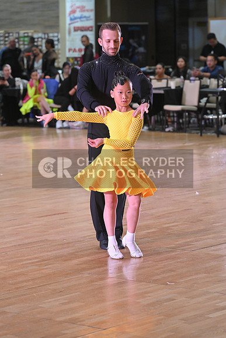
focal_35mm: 125
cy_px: 169
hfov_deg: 11.0
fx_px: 1176
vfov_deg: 16.4
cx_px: 113
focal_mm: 125
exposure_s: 1/320
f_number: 5.6
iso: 3200
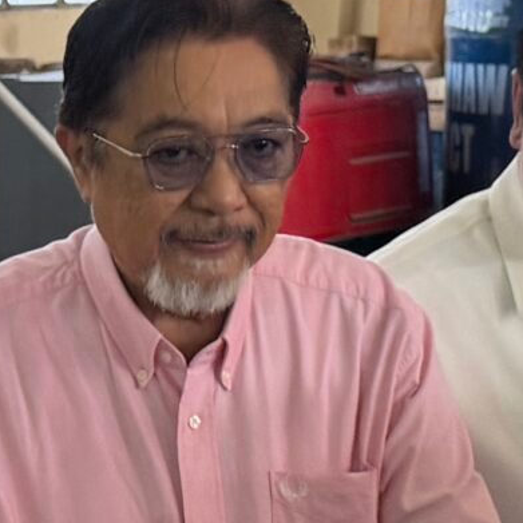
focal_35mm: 139
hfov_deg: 11.5
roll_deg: +1.1
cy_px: 288
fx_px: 2376
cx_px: -461
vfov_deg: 12.6
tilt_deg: -5.5
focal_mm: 6.76
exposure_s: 1/120
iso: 320
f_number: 1.78
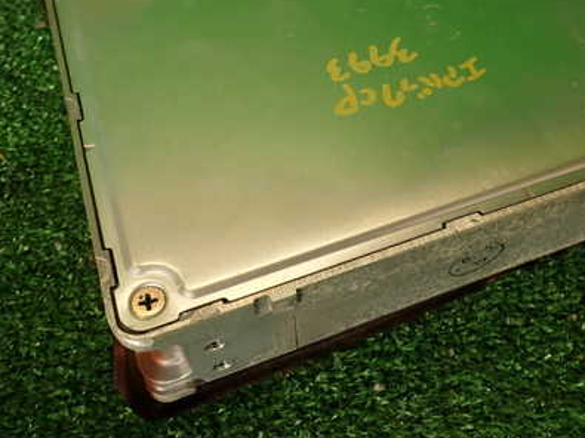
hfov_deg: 48.6
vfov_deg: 37.3
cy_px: 145
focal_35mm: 38
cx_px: 361
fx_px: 642
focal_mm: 4.5
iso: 100
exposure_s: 1/100
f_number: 2.8
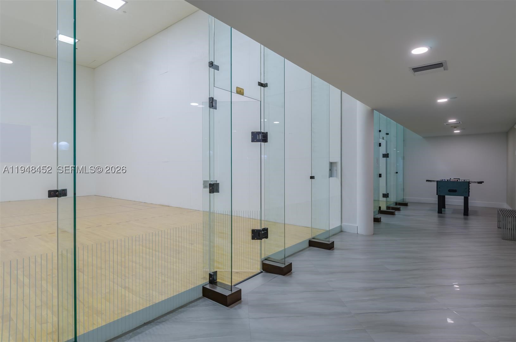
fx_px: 257
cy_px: 171
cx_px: 258
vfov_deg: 67.2
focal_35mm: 18
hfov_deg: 90.1
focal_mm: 12
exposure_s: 1/1.67
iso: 100
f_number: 9
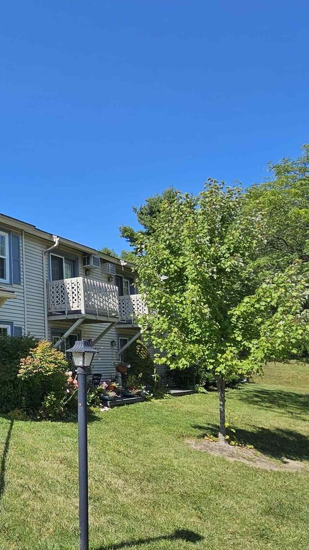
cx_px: -79
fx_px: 379
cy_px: 321
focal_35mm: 26
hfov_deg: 33.9
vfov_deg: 71.4
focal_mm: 2.2
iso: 50
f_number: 2.2
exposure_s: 1/2953
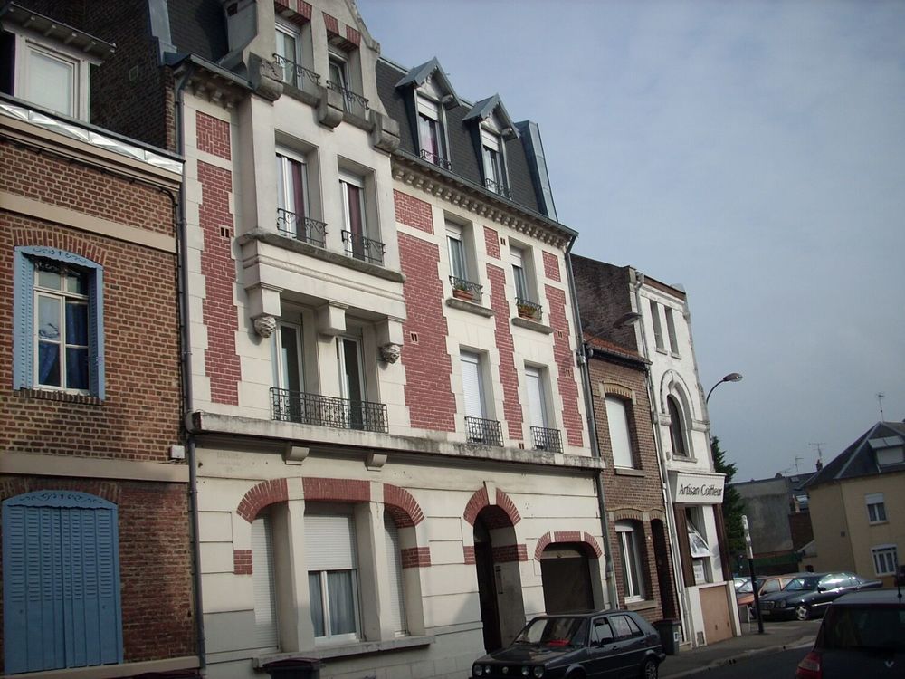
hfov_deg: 50.1
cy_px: 340
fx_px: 967
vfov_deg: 38.7
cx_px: 452
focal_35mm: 37
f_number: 5.6
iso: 64
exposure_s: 1/420
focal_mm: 6.2
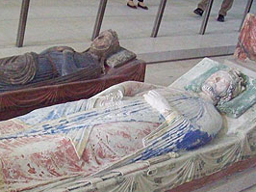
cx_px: 59
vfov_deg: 23.6
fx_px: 451
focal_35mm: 61
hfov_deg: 31.1
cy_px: 153
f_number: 2.7
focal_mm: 6
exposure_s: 1/29.9
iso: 800
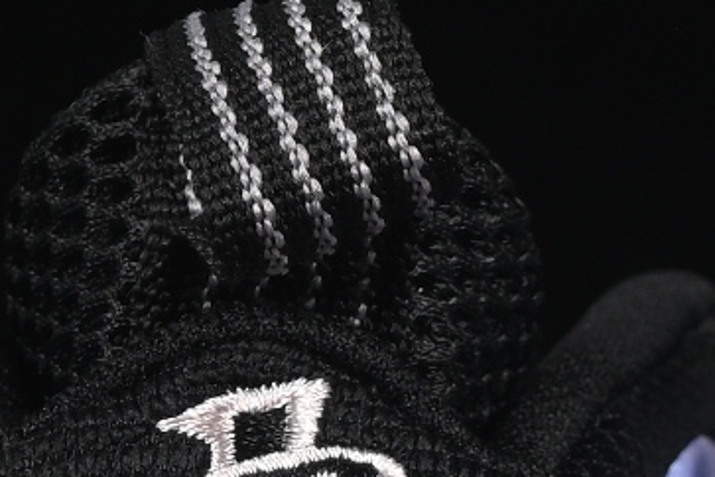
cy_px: 583
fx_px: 11439
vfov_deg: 2.4
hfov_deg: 3.6
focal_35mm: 576
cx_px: 892
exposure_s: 1/60
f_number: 6.3
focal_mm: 50
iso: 160
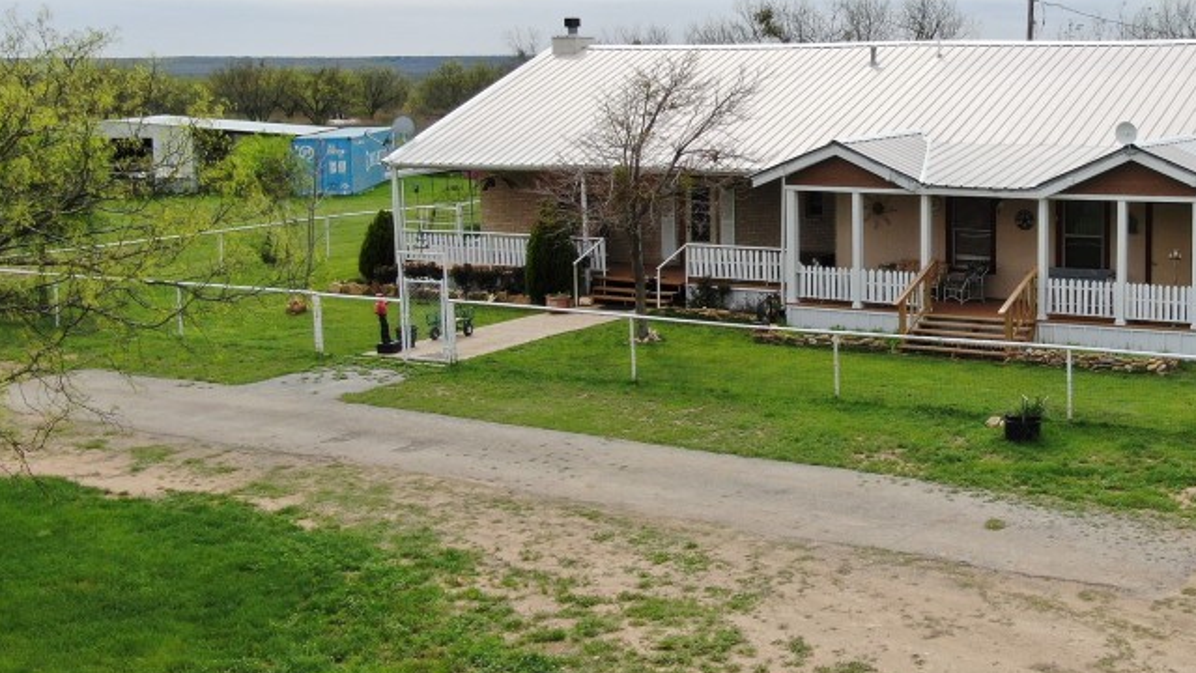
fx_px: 1713
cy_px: 249
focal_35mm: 54
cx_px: 912
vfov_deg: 22.2
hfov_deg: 37.5
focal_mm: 5.33
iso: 100
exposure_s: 1/800
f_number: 3.1
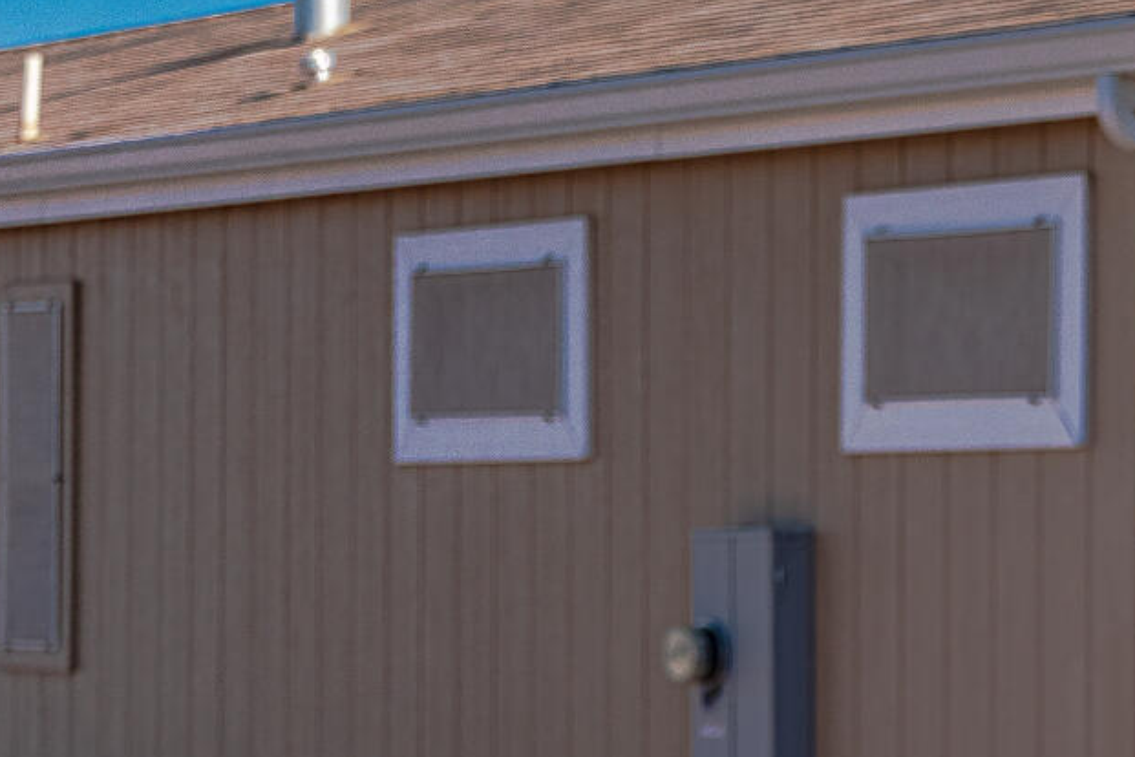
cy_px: 654
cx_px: 1345
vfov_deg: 8.1
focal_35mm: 169
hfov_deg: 11.9
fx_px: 5328
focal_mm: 35
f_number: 8
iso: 250
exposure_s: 1/8000
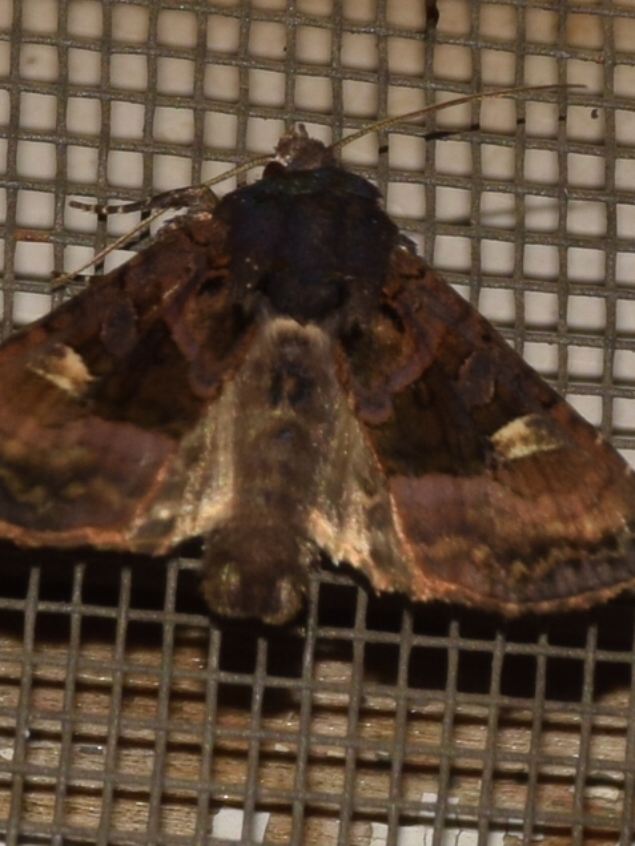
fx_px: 7435
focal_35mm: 304
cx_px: 311
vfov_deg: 6.5
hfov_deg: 4.9
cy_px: 424
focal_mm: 140
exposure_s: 1/60
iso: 100
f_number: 13
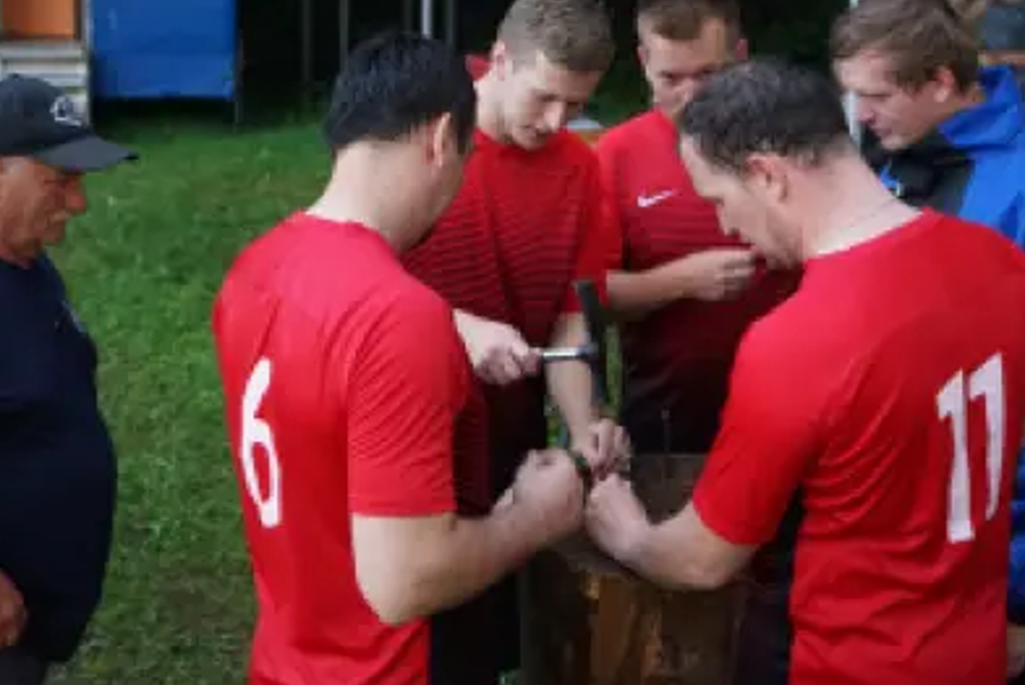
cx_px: 493
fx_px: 1653
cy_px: 186
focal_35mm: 58
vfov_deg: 23.2
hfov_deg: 34.5
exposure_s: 1/160
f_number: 4
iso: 3200
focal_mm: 38
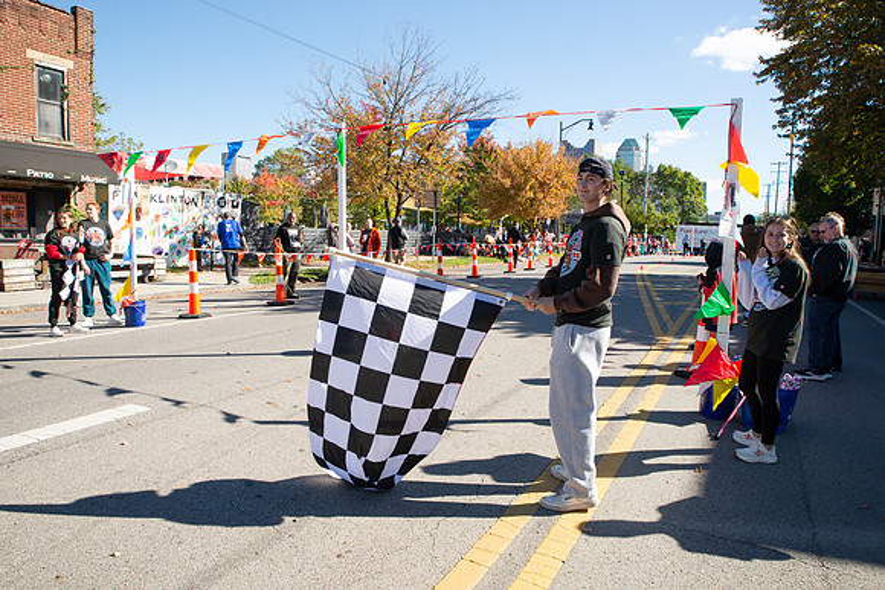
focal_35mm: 24
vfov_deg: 53.2
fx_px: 590
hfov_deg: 73.7
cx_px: 442
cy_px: 295
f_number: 11
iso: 500
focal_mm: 24
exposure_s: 1/320
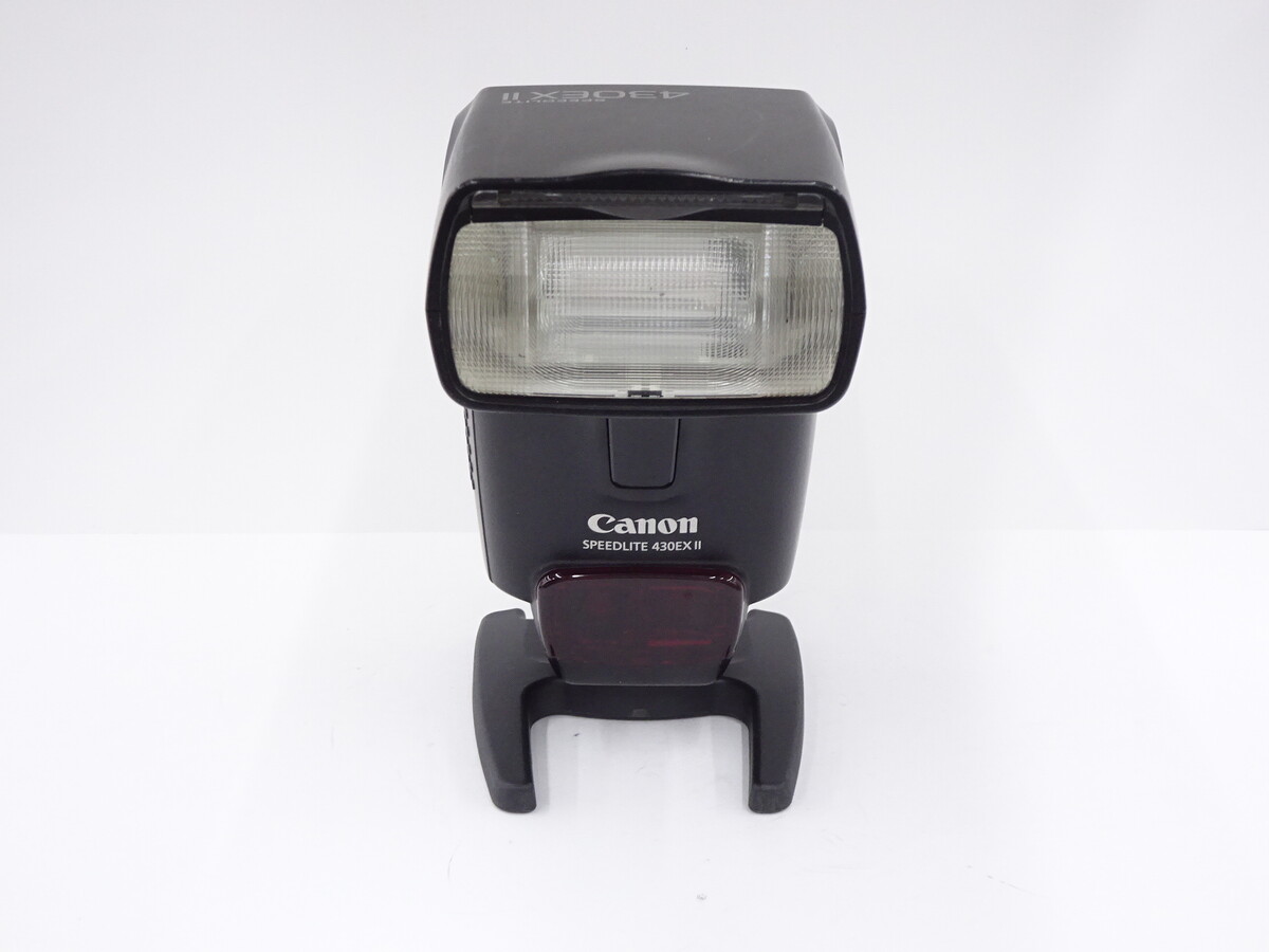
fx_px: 2053
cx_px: 634
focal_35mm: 56
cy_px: 476
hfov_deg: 34.3
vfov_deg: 26.1
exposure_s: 1/60
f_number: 4.5
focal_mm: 9.52
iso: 400
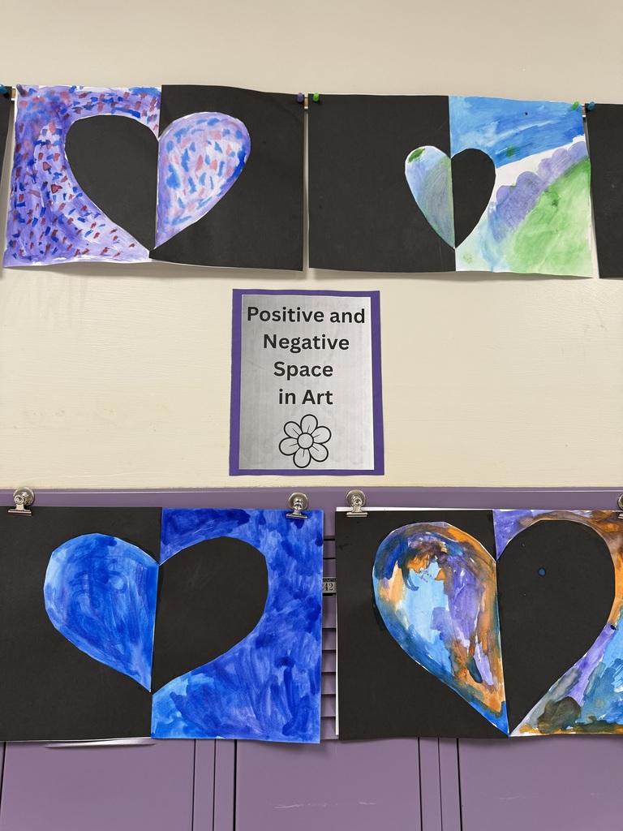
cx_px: 312
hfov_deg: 56.8
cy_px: 416
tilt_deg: +11.9
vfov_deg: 71.6
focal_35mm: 24
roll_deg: -1.2
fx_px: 576
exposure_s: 1/100
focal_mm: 6.76
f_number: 1.78
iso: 160
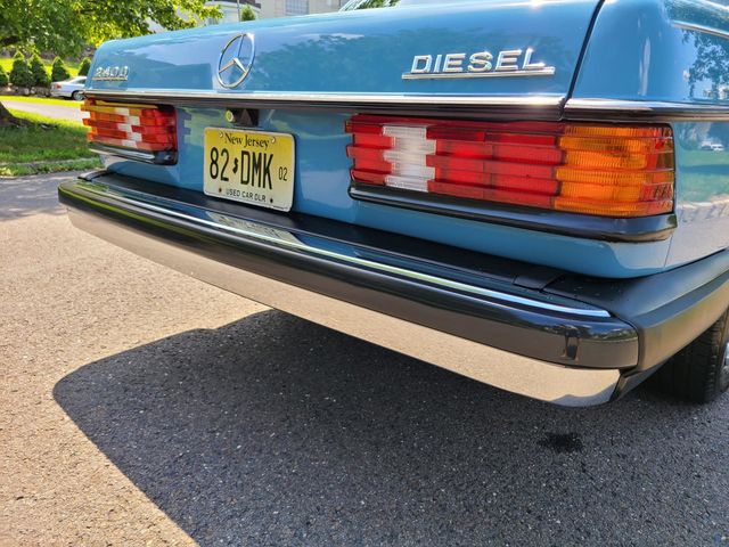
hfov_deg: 67.3
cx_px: 364
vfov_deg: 53.1
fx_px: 548
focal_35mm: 26
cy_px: 274
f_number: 1.8
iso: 40
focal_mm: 5.4
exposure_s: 1/437
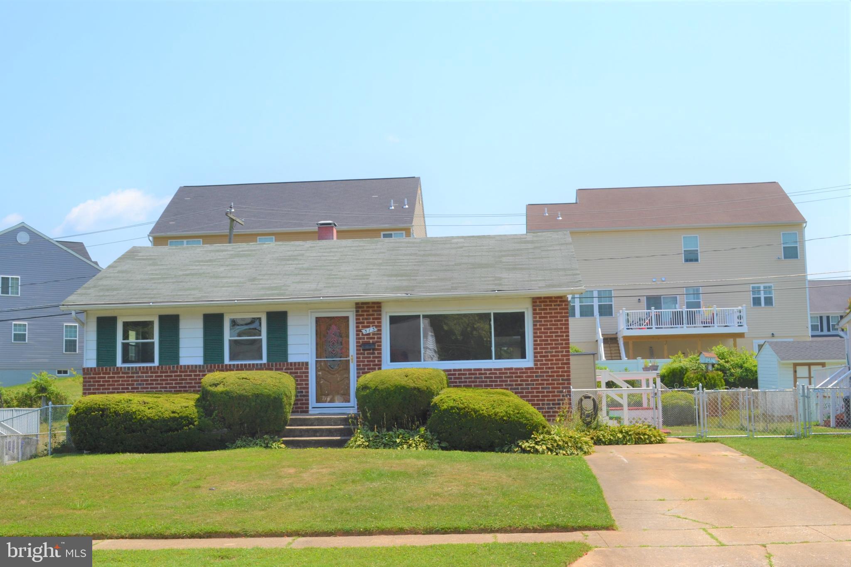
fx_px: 993
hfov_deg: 46.4
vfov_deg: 31.9
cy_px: 284
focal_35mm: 42
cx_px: 426
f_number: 9
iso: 100
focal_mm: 28
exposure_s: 1/200
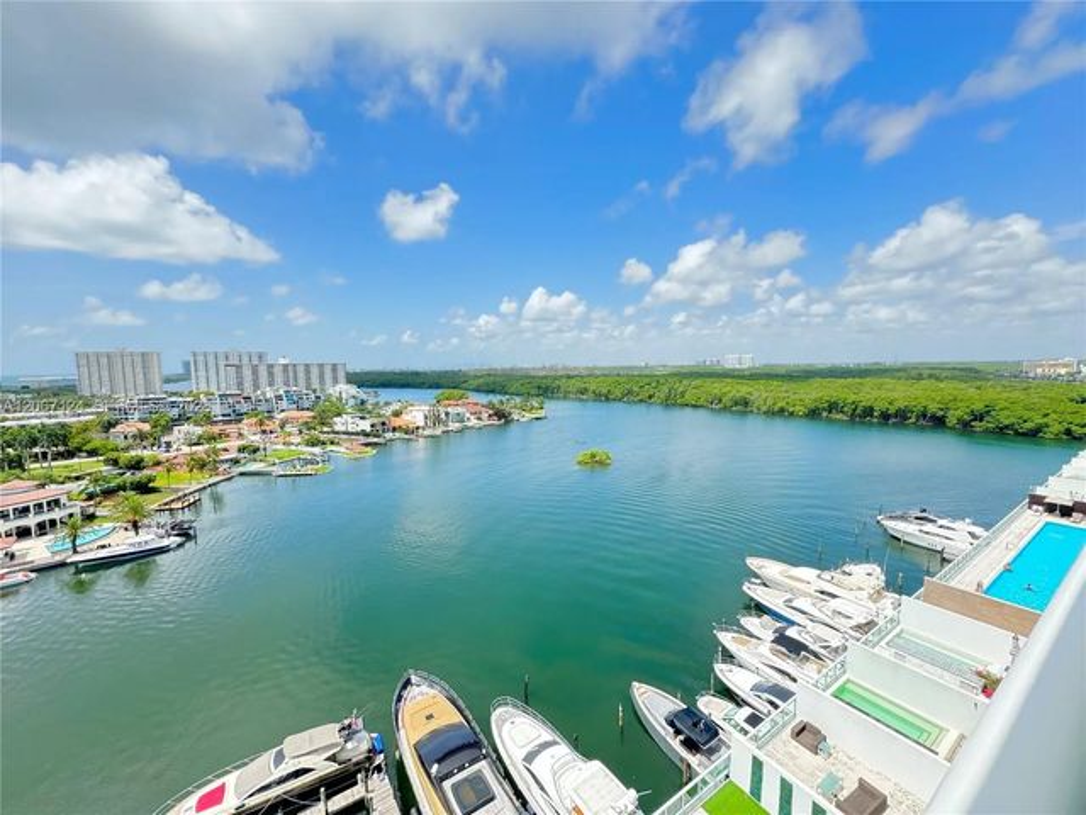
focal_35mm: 14
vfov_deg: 85.7
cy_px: 408
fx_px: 439
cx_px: 543
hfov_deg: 102.1
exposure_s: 1/849
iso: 50
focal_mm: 2.22
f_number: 2.2
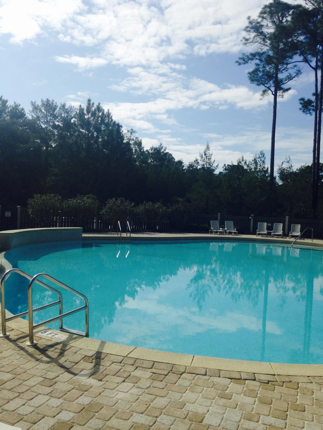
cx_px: 162
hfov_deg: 42.9
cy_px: 215
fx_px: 411
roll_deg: -1.4
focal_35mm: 33
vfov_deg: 55.4
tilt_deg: -1.7
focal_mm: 4.12
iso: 50
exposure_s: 1/3195
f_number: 2.4
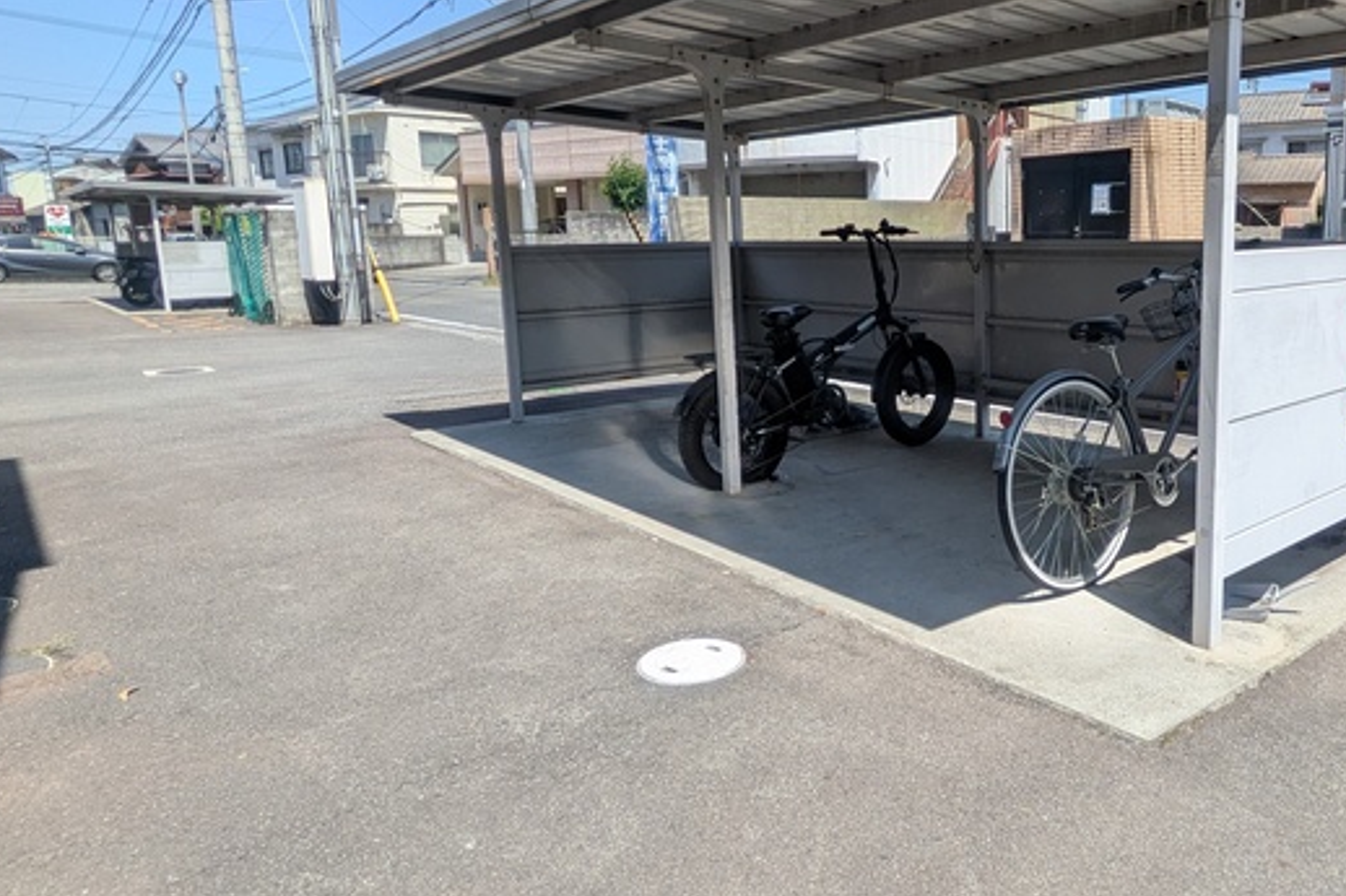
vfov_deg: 47.8
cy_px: 392
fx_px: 1009
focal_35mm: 27
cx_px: 922
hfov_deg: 65.2
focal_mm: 1.83
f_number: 2.2
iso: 50
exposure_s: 1/1145
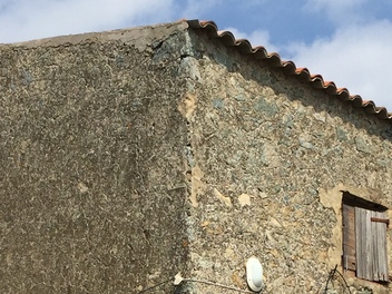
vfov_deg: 14.0
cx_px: 159
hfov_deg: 19.8
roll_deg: -1.5
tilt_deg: +5.9
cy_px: 440
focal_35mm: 99
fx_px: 1121
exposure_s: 1/3049
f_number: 2.2
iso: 32
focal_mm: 4.15
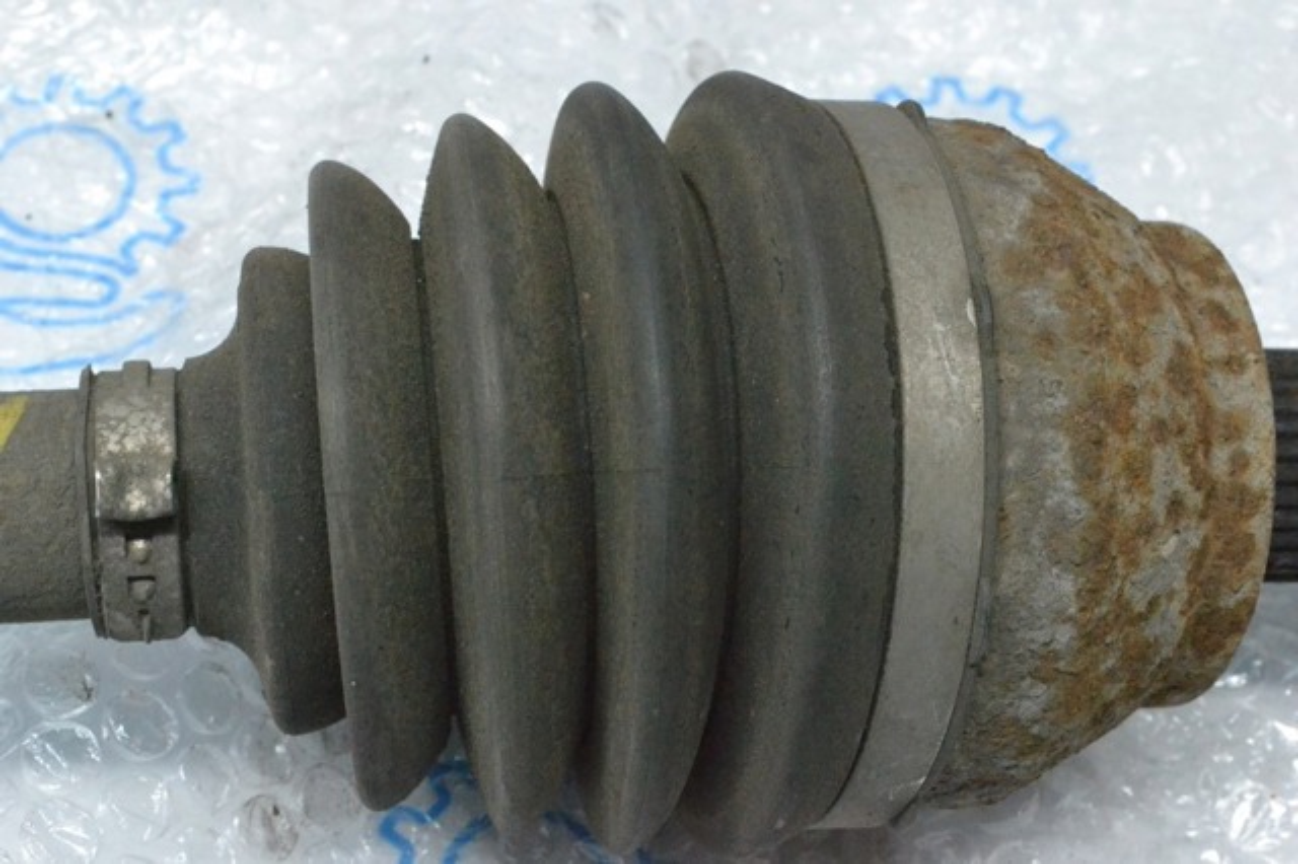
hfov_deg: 28.1
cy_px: 432
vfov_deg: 18.9
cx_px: 649
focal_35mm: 72
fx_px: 2595
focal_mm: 48
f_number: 11
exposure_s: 1/160
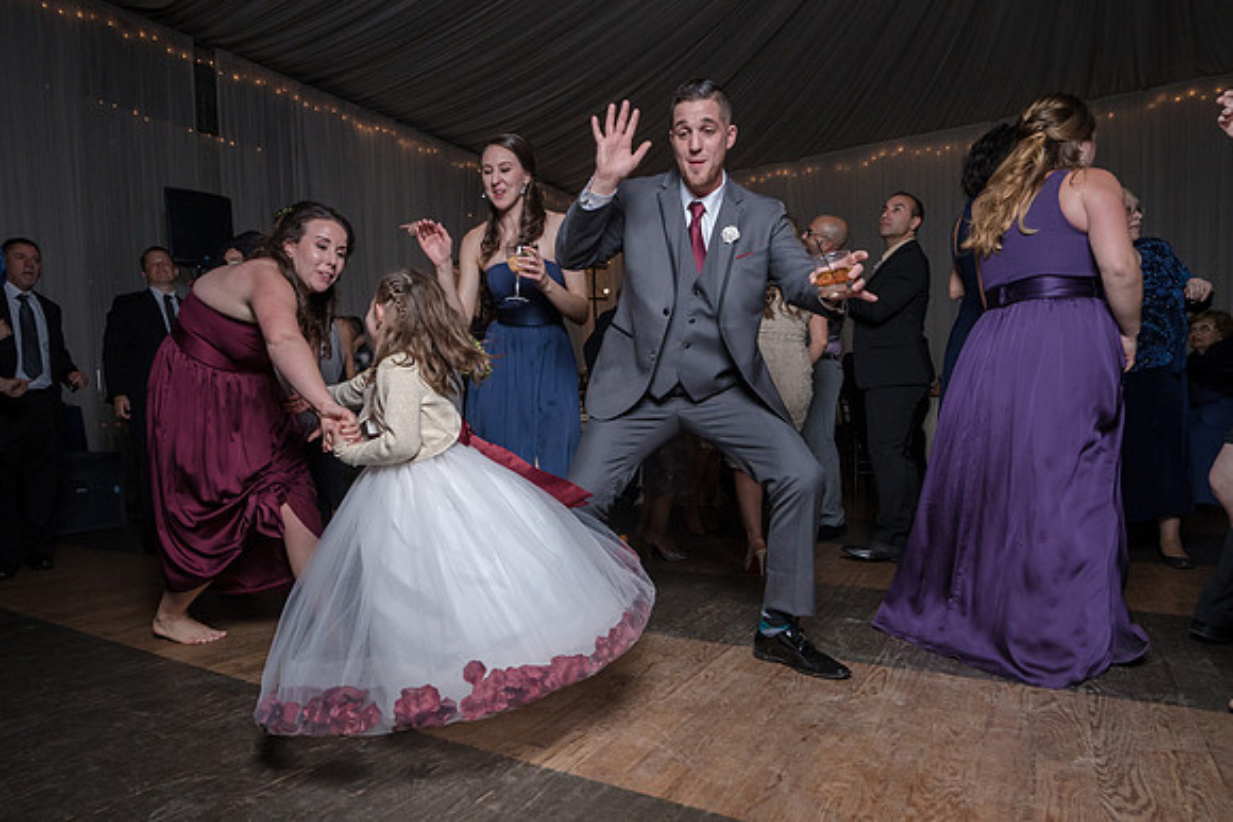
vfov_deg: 59.9
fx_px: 710
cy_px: 464
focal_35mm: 21
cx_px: 587
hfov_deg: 81.9
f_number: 5.6
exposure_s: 1/200
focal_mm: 16
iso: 2000
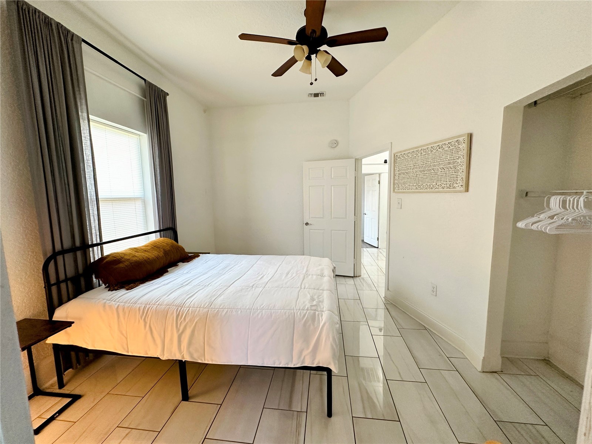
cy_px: 222
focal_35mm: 14
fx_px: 239
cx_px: 296
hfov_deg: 102.1
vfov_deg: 85.7
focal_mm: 2.22
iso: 250
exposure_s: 1/120
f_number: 2.2
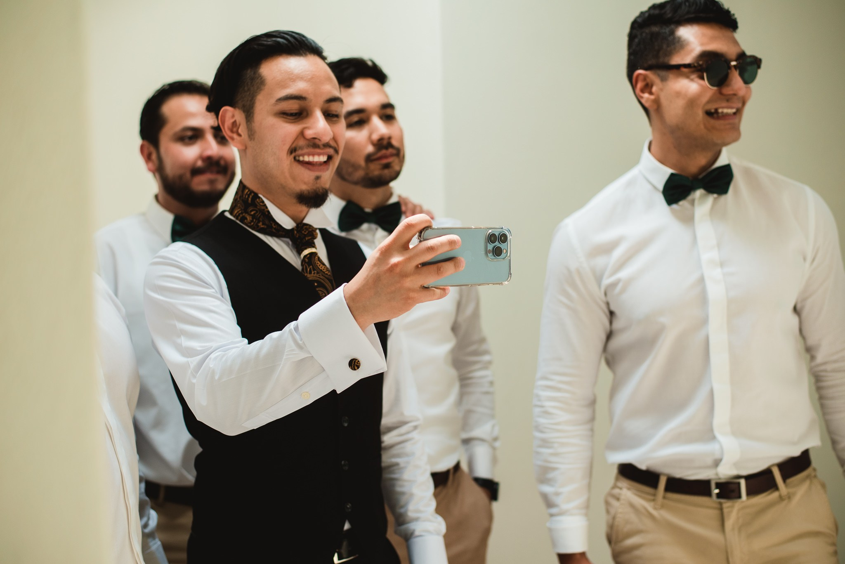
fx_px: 1174
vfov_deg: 27.0
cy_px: 282
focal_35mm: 50
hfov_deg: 39.6
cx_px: 422
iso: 320
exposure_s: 1/250
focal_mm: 50
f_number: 2.2
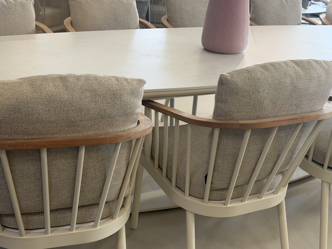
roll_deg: -3.9
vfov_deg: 30.3
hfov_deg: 39.7
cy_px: 124
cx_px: 166
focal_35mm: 48
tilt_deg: -23.1
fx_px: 460
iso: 80
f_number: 1.78
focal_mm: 6.76
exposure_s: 1/100
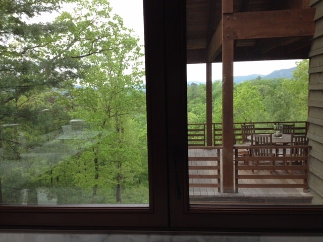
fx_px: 327
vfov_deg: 40.7
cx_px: 162
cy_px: 121
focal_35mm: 35
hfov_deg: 52.6
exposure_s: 1/128
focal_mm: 4.28
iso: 50
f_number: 2.4
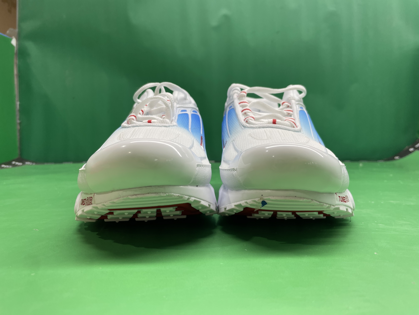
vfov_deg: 53.1
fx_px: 315
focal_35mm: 26
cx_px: 210
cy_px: 158
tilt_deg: -2.1
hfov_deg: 67.3
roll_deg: +0.3
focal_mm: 4.2
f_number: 1.6
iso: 50
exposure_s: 1/100
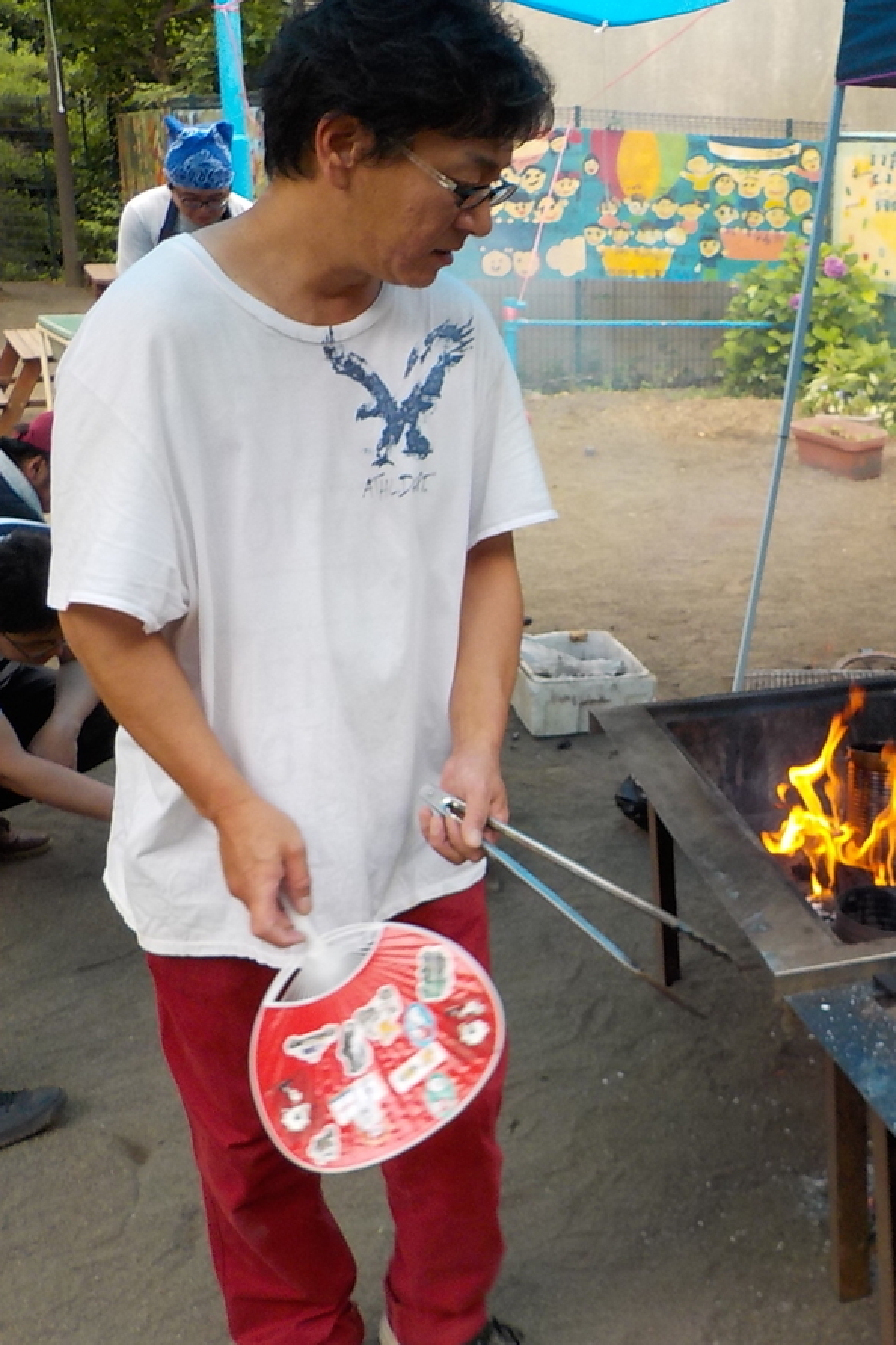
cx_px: 816
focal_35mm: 42
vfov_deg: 46.4
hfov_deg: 30.4
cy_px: 672
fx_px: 1568
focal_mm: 4.1
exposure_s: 1/125
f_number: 3.3
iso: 125
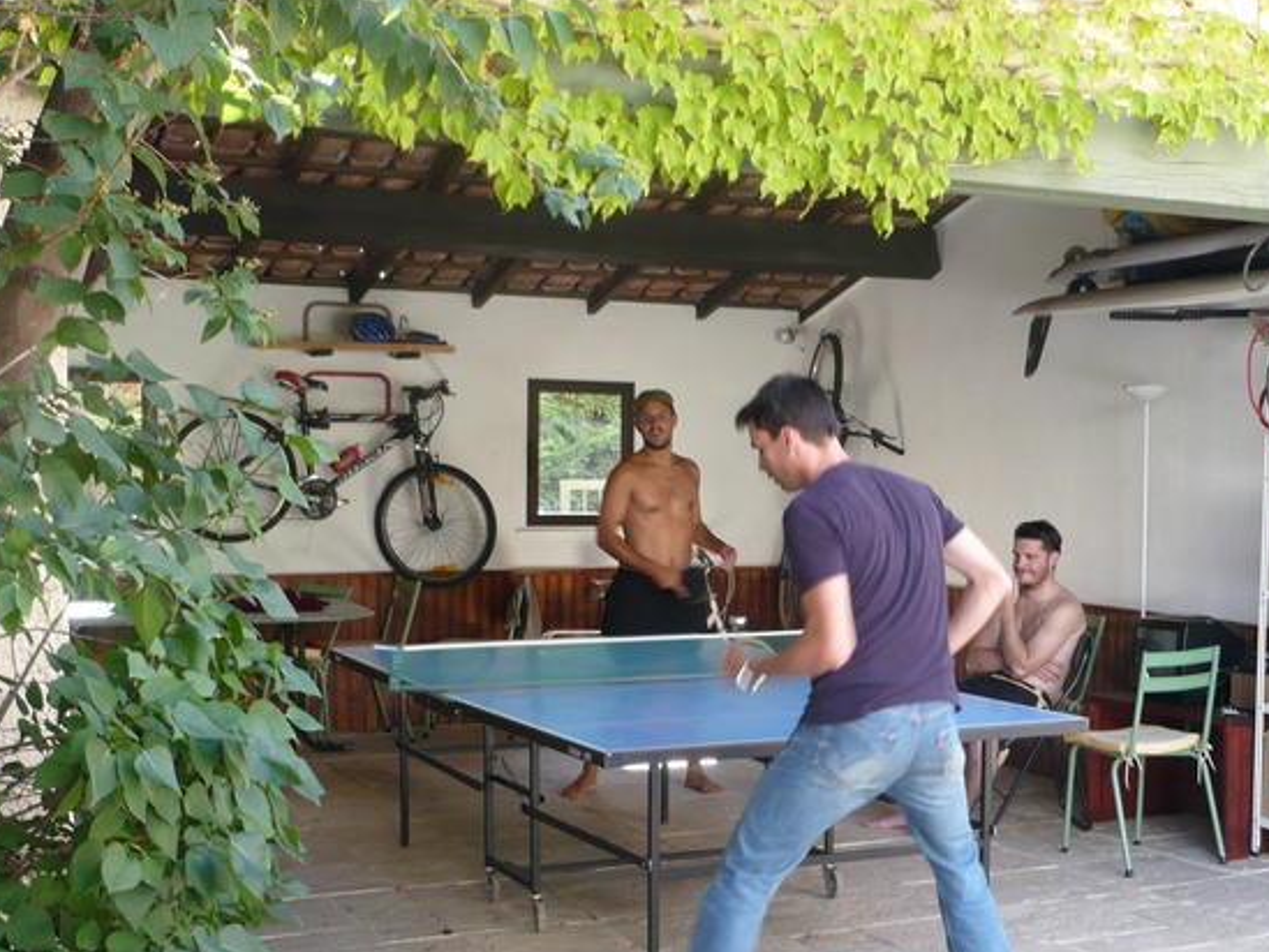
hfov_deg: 37.1
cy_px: 594
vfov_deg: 28.5
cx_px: 855
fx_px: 1870
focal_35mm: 51
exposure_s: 1/50
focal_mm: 5.8
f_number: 2.8
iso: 100
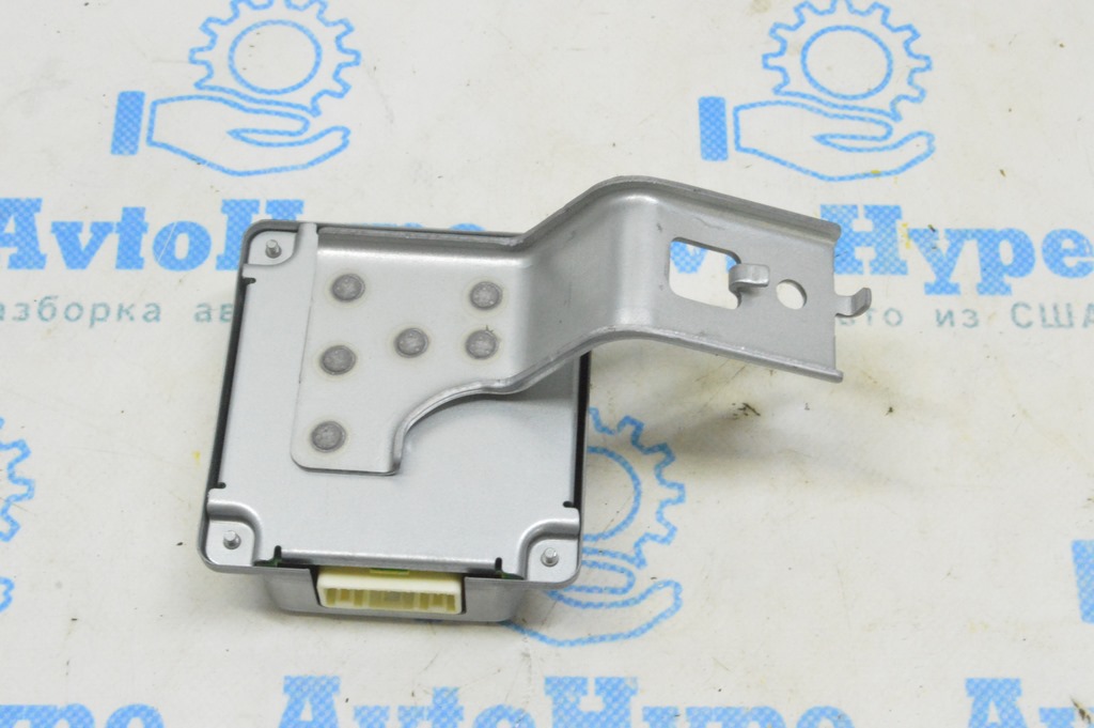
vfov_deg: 21.5
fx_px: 1913
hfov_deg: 31.9
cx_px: 547
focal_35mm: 63
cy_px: 364
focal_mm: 42
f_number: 20
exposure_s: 1/20
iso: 6400
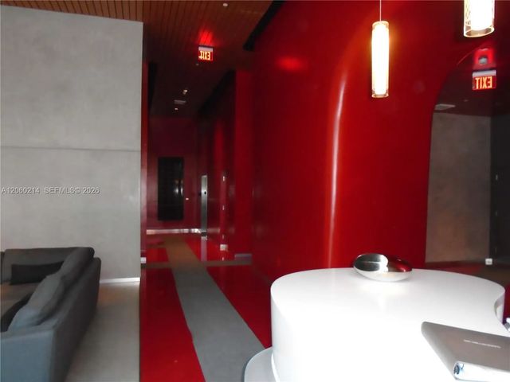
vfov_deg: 53.1
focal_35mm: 26
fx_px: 383
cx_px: 255
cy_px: 191
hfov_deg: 67.3
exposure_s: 1/30
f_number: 3.2
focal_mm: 4.6
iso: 640
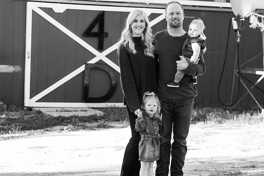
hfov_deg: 17.3
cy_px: 88
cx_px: 132
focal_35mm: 118
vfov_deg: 11.6
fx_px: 865
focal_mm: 118
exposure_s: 1/320
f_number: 6.3
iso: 1600
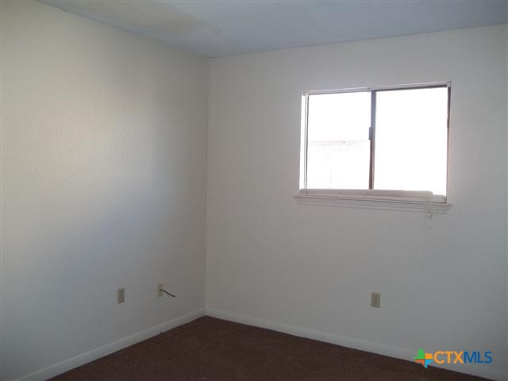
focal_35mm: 32
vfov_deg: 44.2
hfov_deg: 56.8
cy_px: 190
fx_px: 470
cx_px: 254
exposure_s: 1/100
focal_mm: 5.7
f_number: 2.9
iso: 100
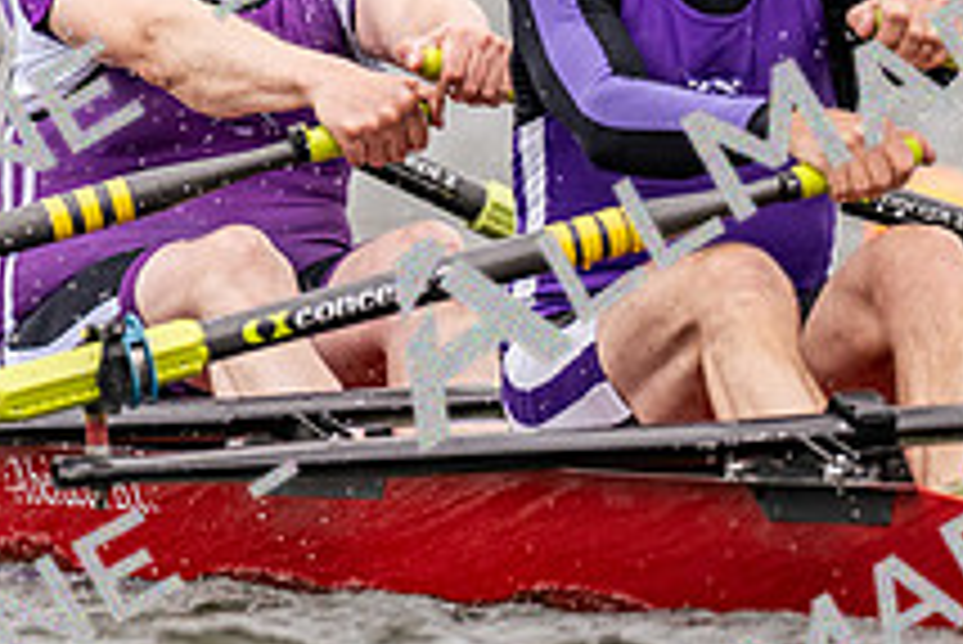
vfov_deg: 0.8
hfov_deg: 1.3
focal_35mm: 1628
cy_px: 25
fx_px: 43577
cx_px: 9
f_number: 4
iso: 560
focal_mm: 600
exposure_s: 1/2500
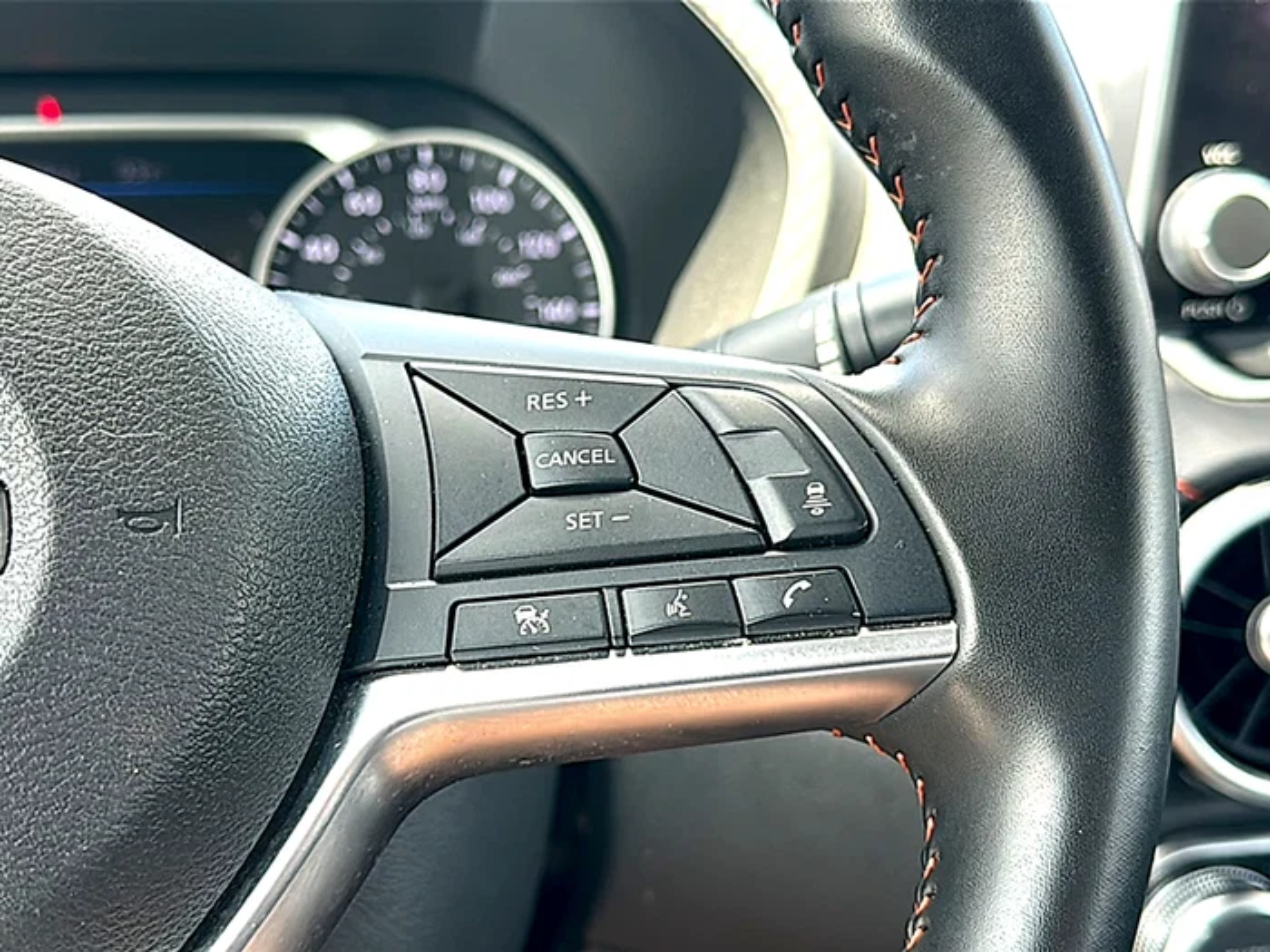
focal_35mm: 40
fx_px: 1468
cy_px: 476
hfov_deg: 46.8
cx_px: 635
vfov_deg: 36.0
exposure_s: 1/165
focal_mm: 6.86
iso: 64
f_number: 1.78
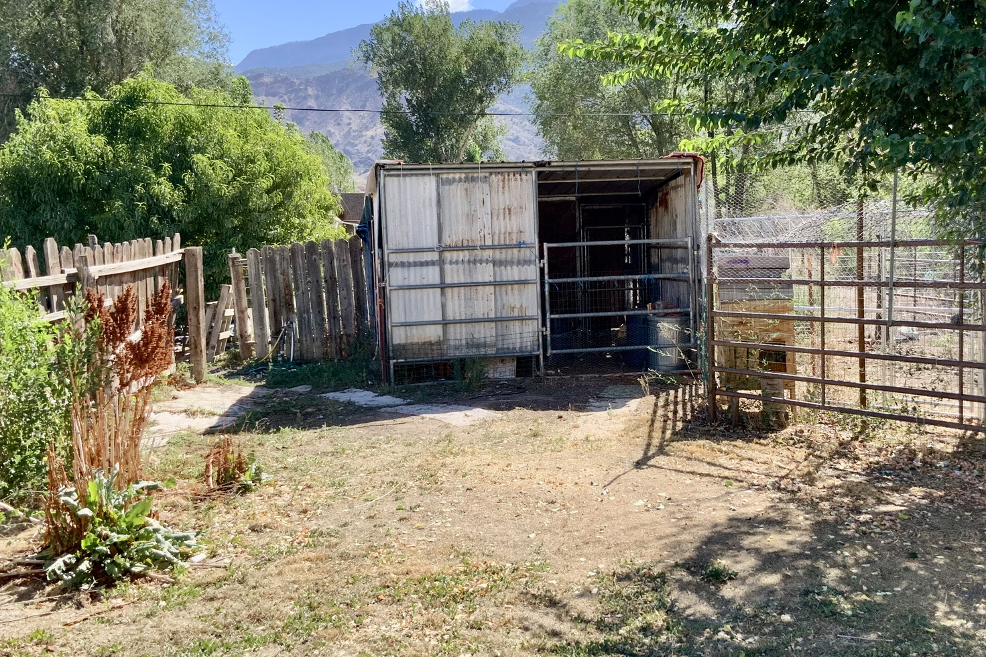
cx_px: 564
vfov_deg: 31.9
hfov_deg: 46.3
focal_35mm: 42
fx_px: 1150
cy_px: 309
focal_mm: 3
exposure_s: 1/792
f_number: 1.8
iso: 16
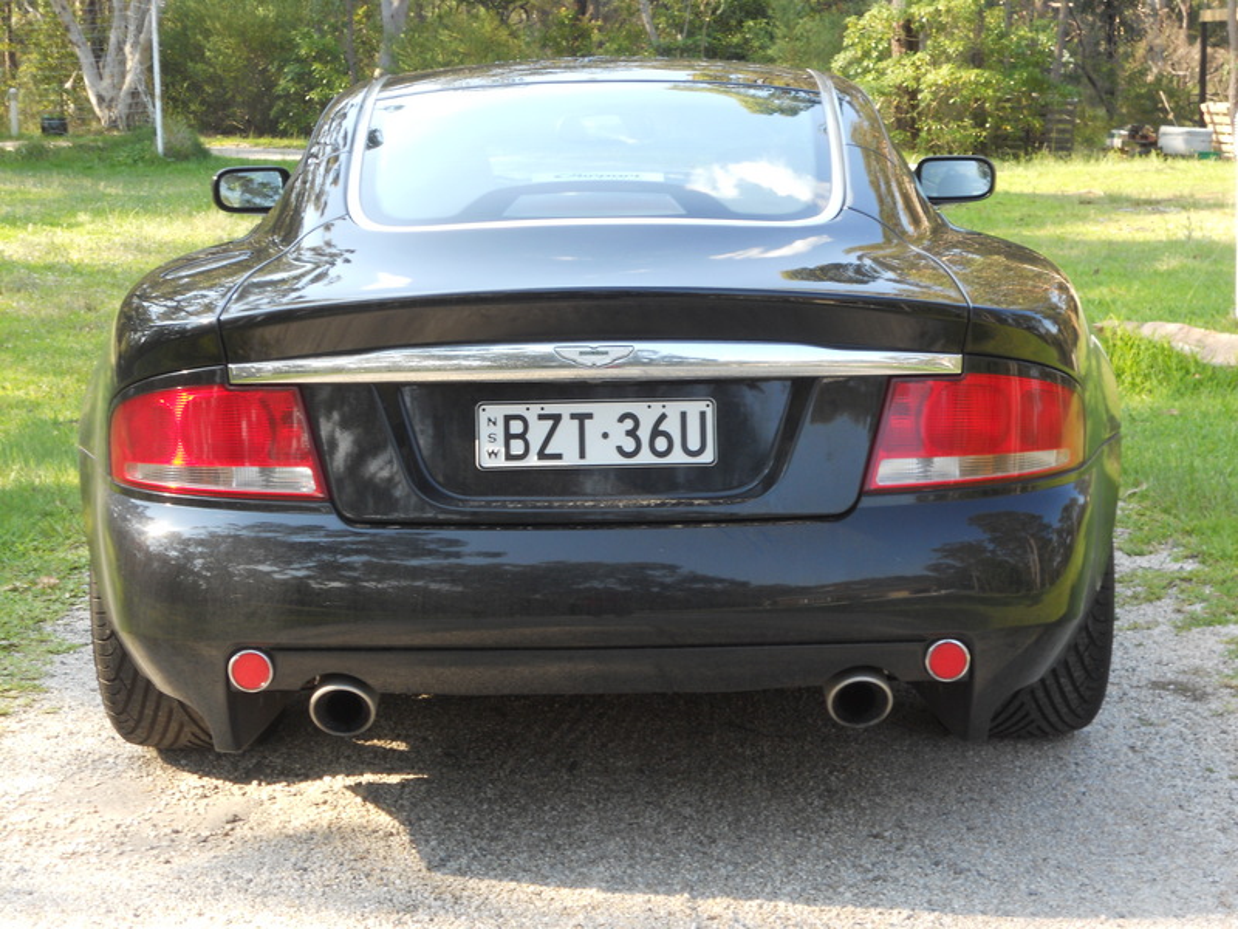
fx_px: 2325
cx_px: 619
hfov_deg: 29.8
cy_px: 464
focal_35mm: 65
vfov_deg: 22.6
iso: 80
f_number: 5.3
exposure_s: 1/50
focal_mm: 11.7
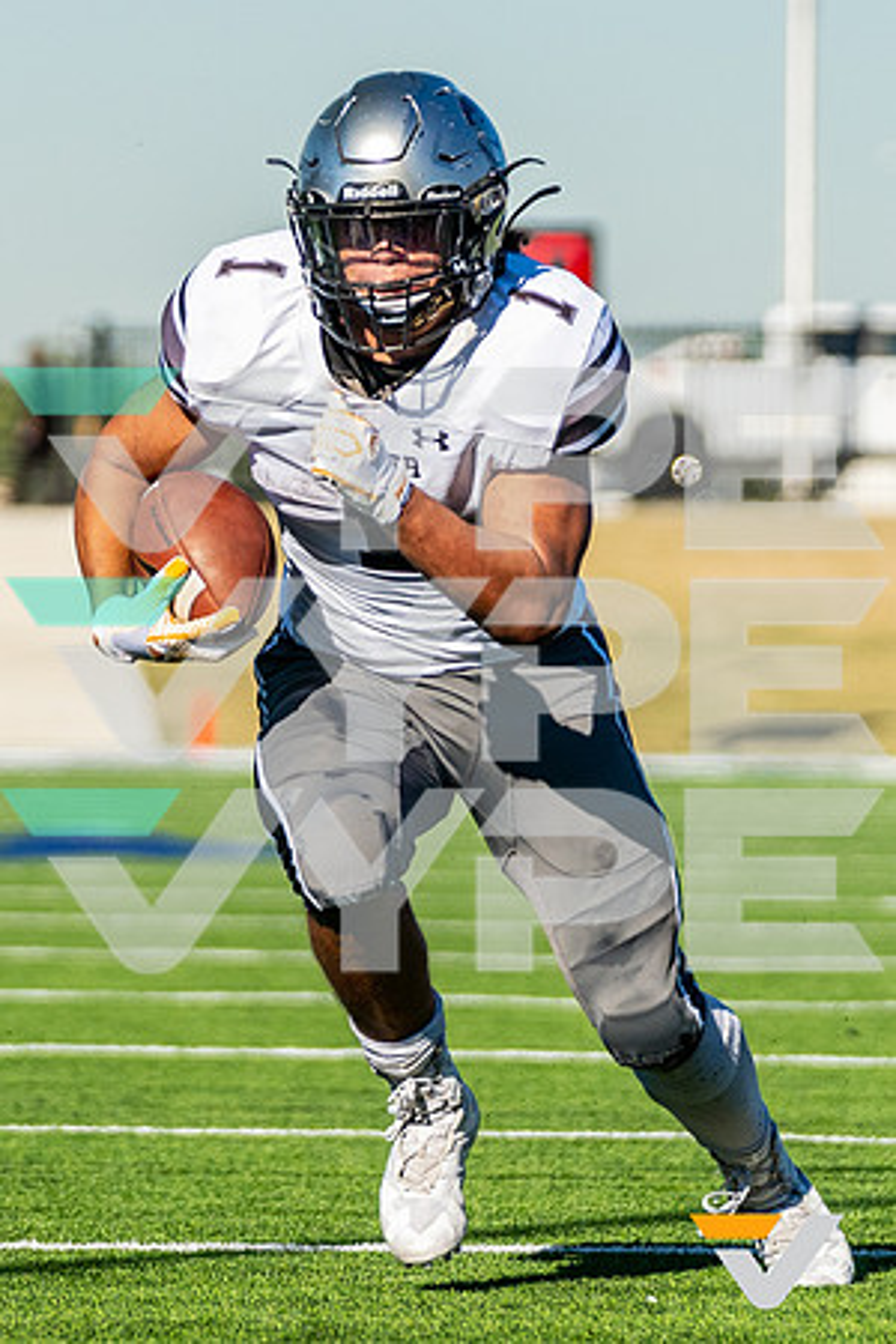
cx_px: 437
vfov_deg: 5.3
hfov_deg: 3.5
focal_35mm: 392
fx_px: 14645
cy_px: 546
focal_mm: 148
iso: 400
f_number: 3.2
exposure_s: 1/3200
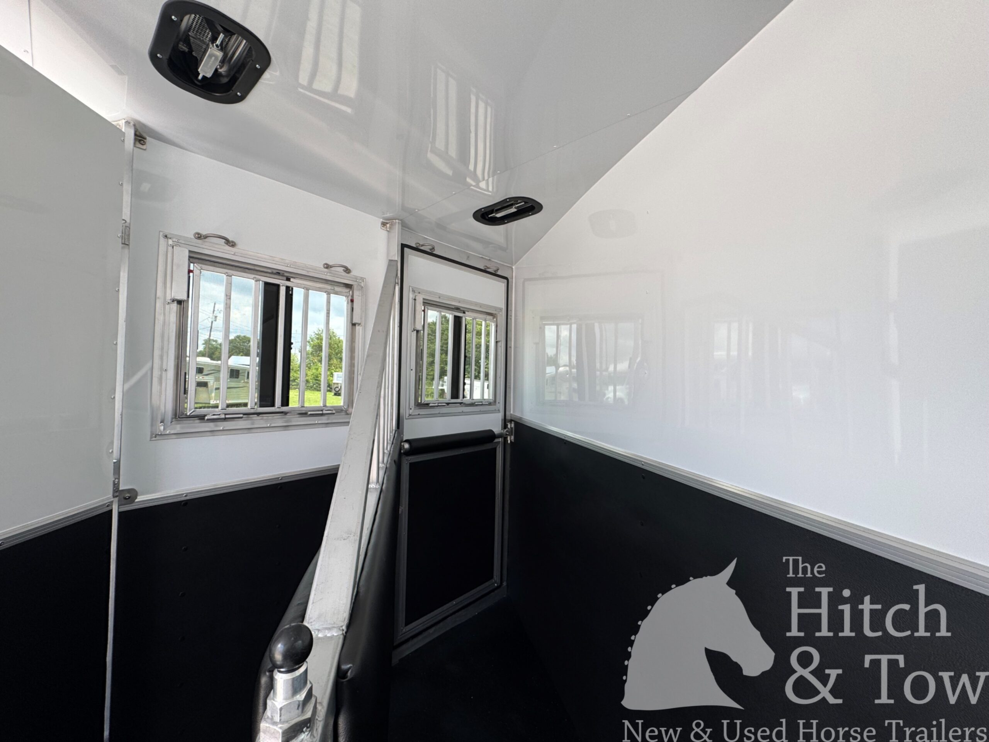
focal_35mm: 14
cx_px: 494
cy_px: 371
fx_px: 400
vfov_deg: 85.7
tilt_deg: +1.7
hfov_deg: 102.1
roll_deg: -2.8
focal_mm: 2.22
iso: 40
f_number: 2.2
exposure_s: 1/214
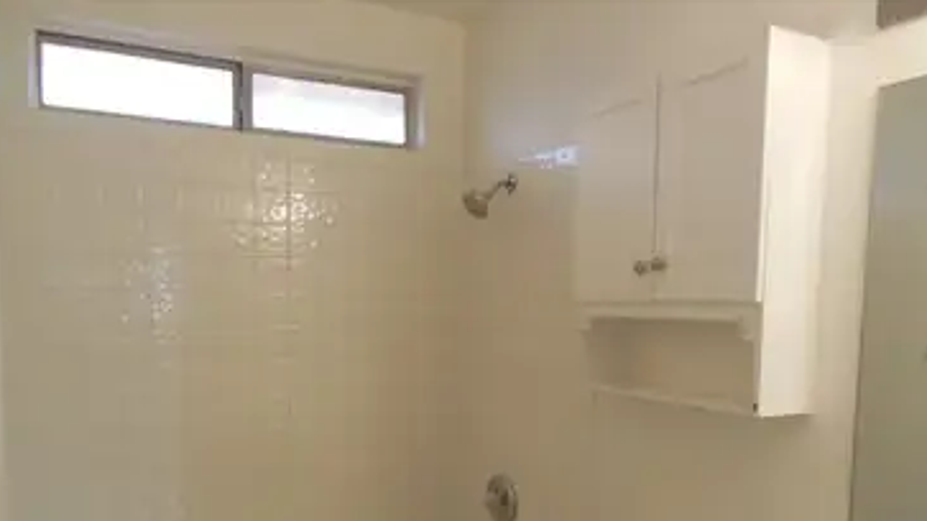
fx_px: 737
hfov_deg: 64.3
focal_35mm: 30
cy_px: 378
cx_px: 478
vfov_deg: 38.1
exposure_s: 1/40
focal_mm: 4.5
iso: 125
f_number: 3.2
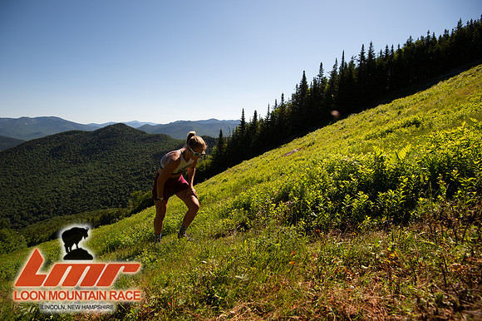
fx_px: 214
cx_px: 241
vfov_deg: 73.7
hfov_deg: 96.8
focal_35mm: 16
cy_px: 160
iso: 100
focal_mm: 16
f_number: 5
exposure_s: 1/500
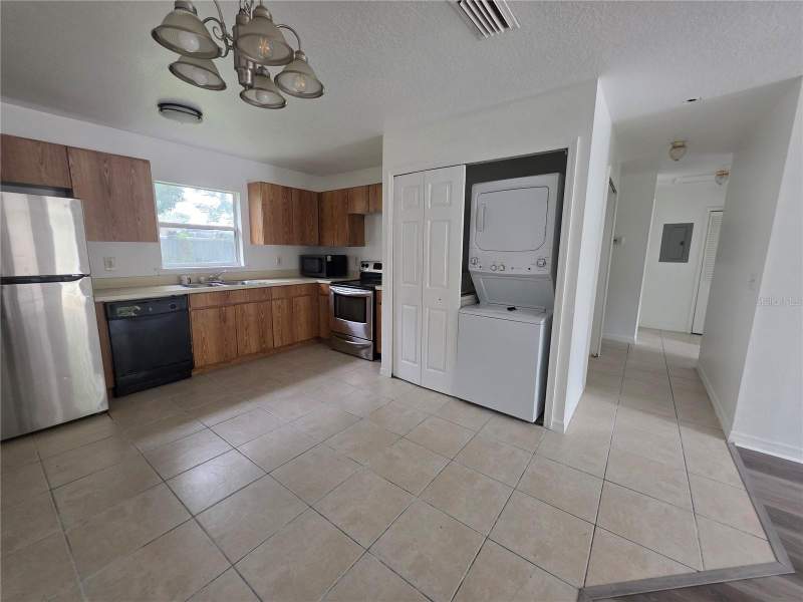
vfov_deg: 89.9
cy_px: 301
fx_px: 302
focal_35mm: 13
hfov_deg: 106.2
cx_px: 402
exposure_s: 1/120
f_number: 1.9
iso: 160
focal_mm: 2.2
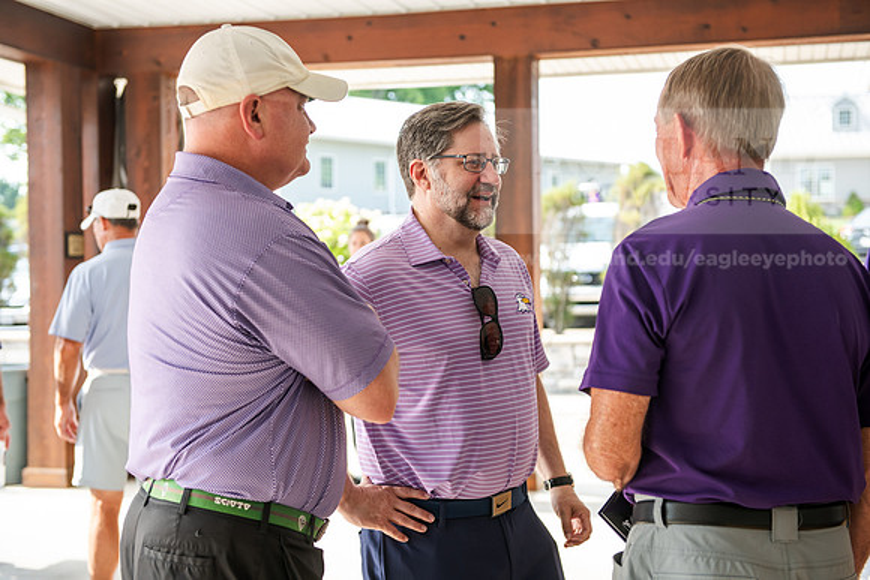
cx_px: 435
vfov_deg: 24.6
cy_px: 290
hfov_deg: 36.2
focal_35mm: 55
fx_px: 1329
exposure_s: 1/320
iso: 320
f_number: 3.5
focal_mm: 55
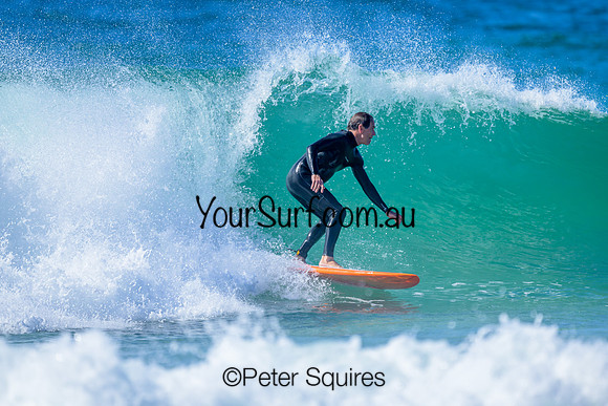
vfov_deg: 1.7
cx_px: 304
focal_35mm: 800
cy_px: 203
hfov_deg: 2.6
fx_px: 13514
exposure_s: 1/2000
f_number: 6.3
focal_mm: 800
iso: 450
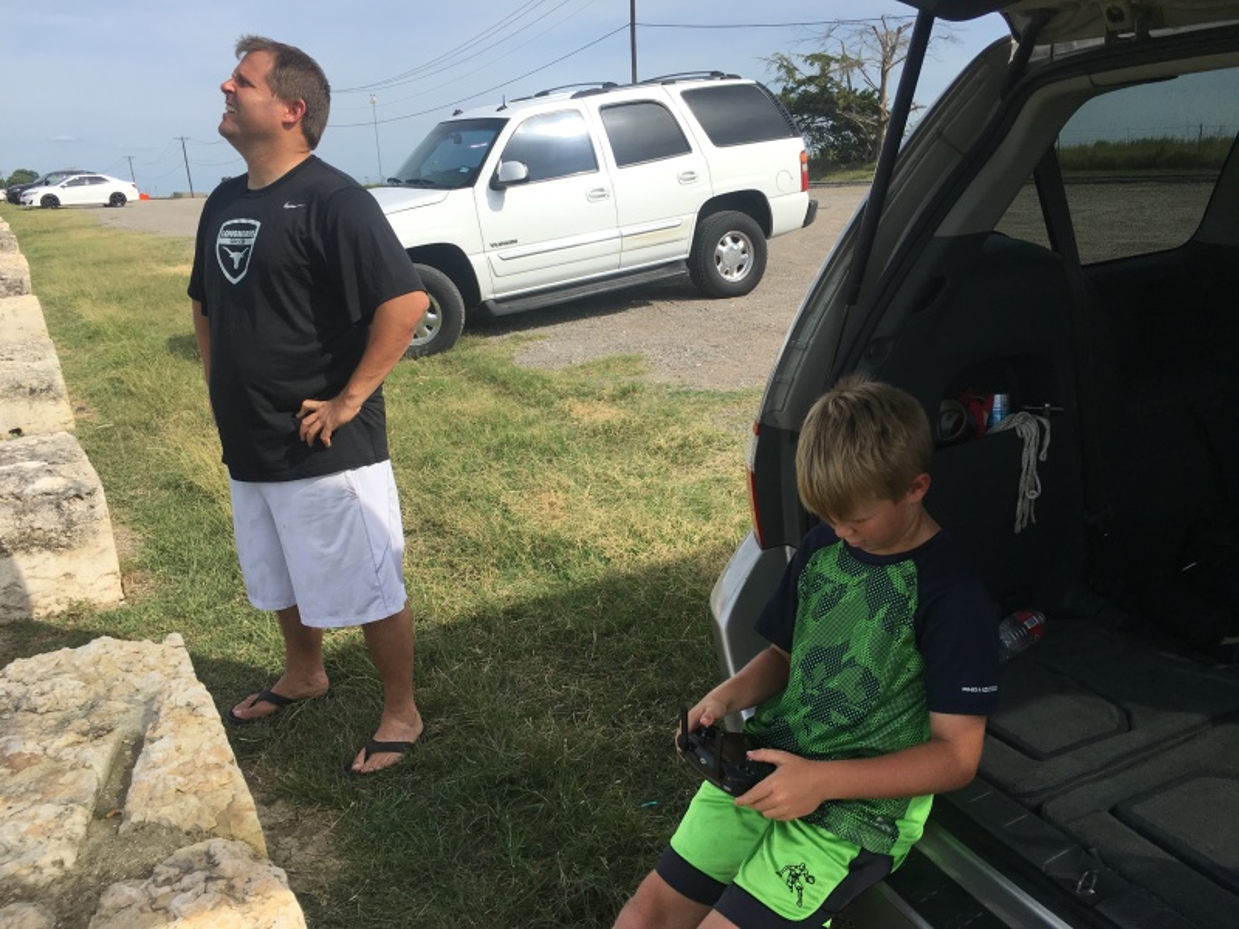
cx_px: 620
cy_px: 464
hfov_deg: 61.7
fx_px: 1038
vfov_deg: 48.2
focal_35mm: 29
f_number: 2.2
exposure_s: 1/1425
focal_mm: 4.15
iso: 25
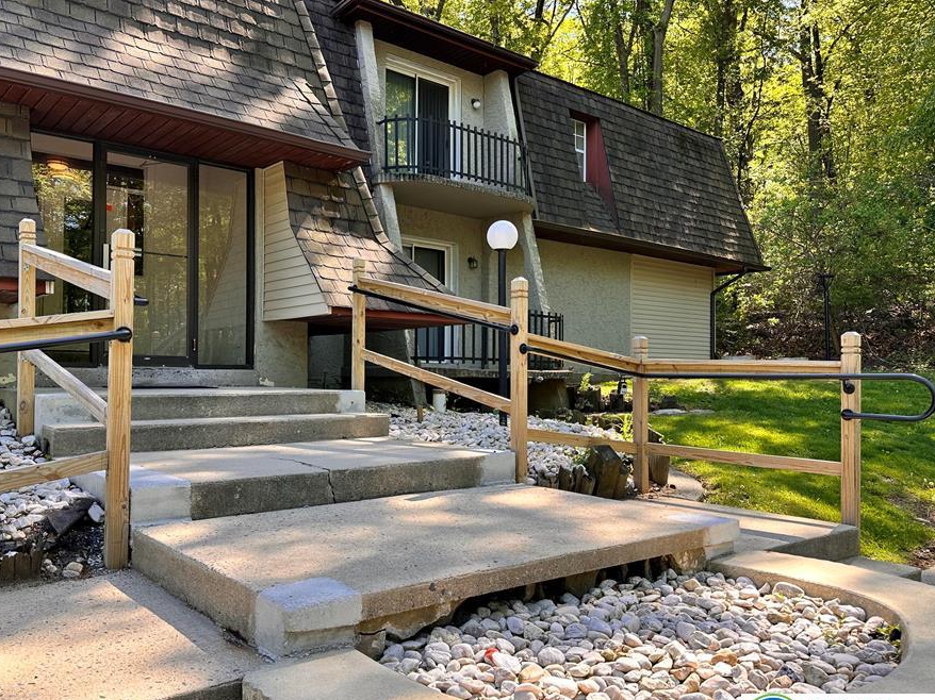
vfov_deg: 49.7
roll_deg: -0.5
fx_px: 756
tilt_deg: +2.4
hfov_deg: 63.3
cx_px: 413
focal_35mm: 28
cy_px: 356
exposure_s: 1/535
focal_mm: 6.86
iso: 80
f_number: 1.78
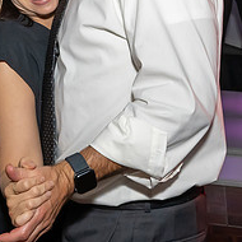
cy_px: 7
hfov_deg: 18.5
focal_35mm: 93
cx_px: 41
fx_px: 736
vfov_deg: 18.3
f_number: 8
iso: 1000
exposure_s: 1/250
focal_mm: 19
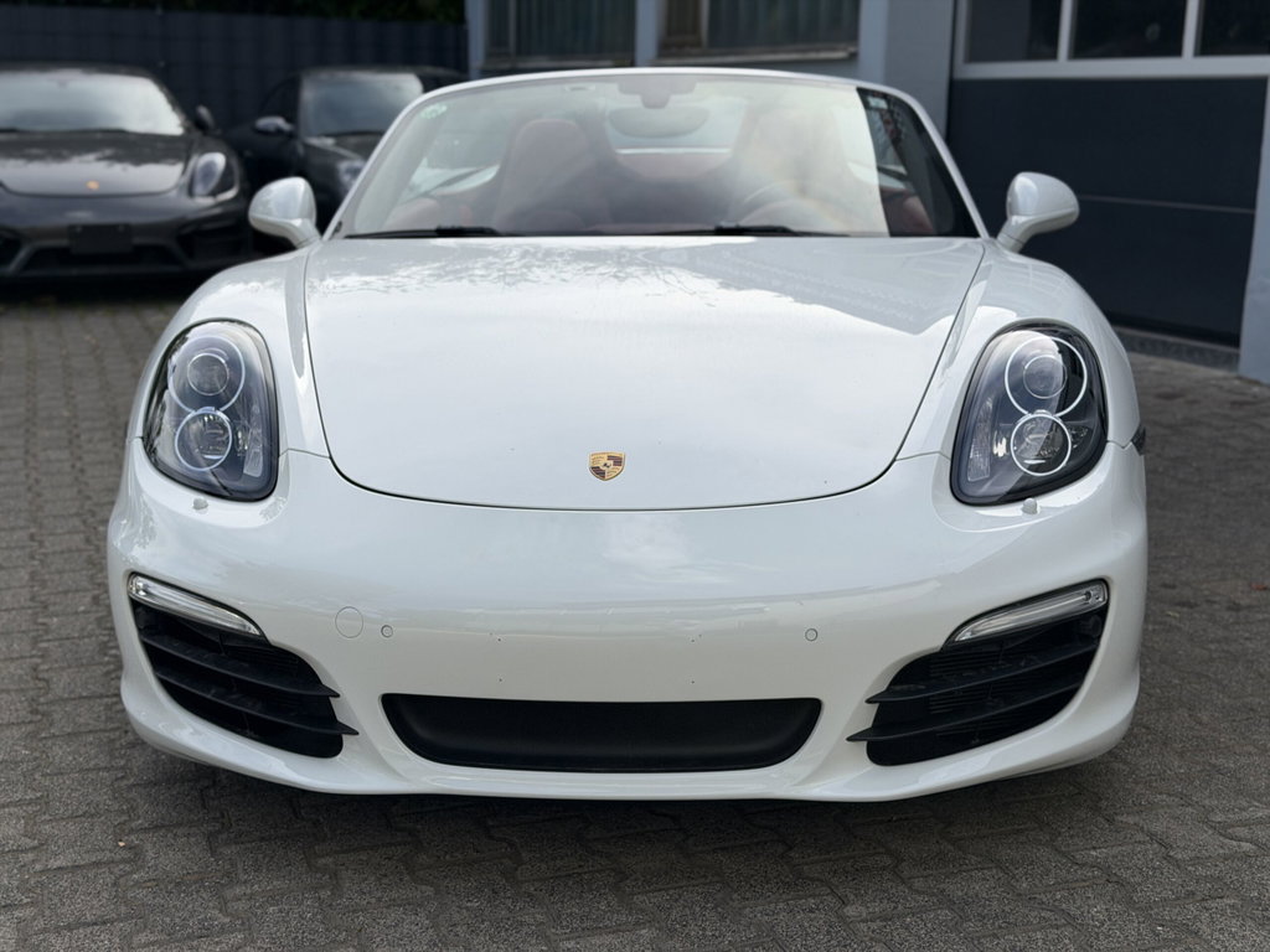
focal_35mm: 48
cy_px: 476
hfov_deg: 39.7
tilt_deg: -11.9
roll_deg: -0.2
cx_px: 635
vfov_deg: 30.3
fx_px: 1761
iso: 64
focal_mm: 6.76
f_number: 1.78
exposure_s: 1/3096
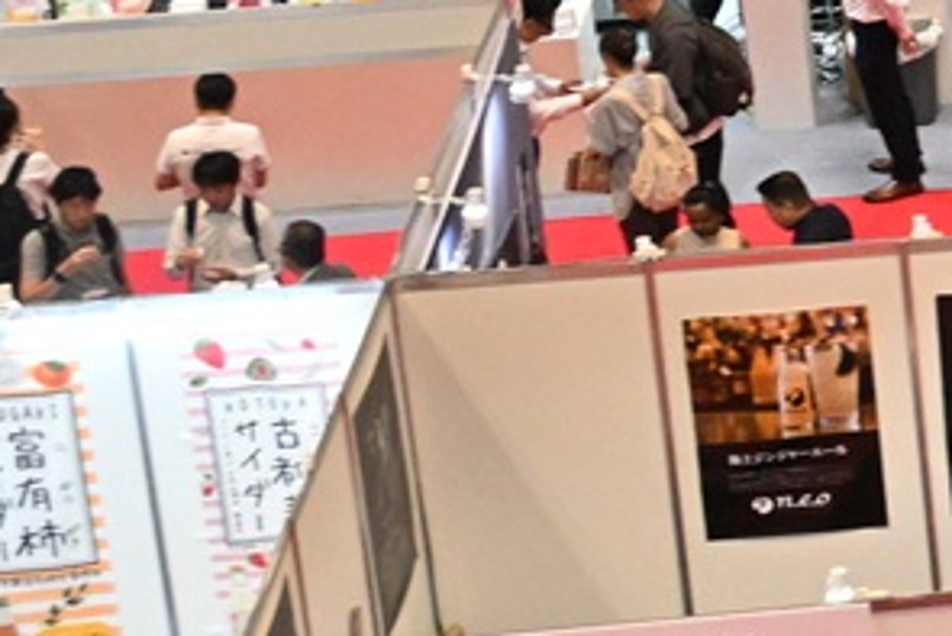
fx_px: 5159
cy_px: -381
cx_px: 2603
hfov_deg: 9.0
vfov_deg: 6.9
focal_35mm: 195
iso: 2500
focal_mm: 31
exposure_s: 1/160
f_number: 5.6
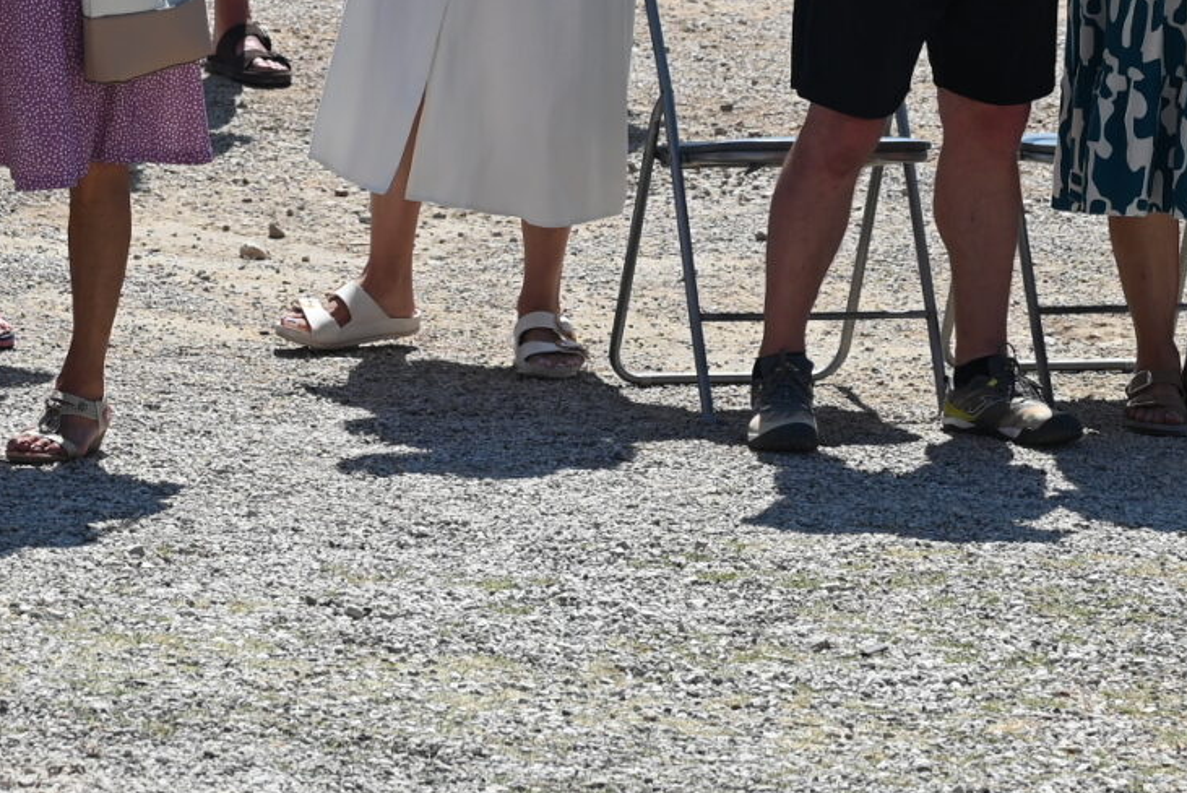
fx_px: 8081
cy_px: -308
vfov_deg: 5.6
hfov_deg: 8.4
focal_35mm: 245
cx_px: 633
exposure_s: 1/640
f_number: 6.3
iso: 100
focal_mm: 70
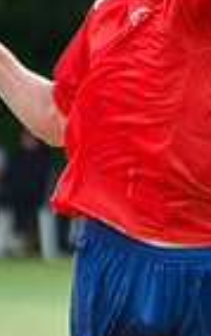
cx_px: 270
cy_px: 260
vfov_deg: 3.6
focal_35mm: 579
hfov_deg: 2.3
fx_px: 5316
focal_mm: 120
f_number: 3.2
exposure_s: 1/4000
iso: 1000
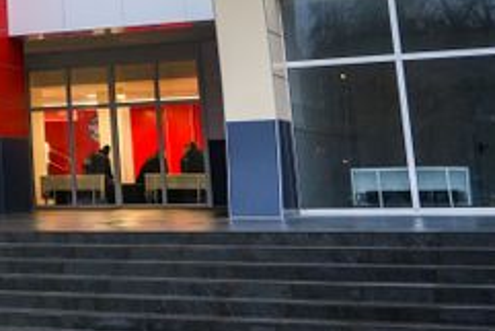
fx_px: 1156
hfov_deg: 21.9
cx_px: -141
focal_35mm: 84
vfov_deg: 15.6
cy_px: -86
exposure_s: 1/200
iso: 1000
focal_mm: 29
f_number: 2.8
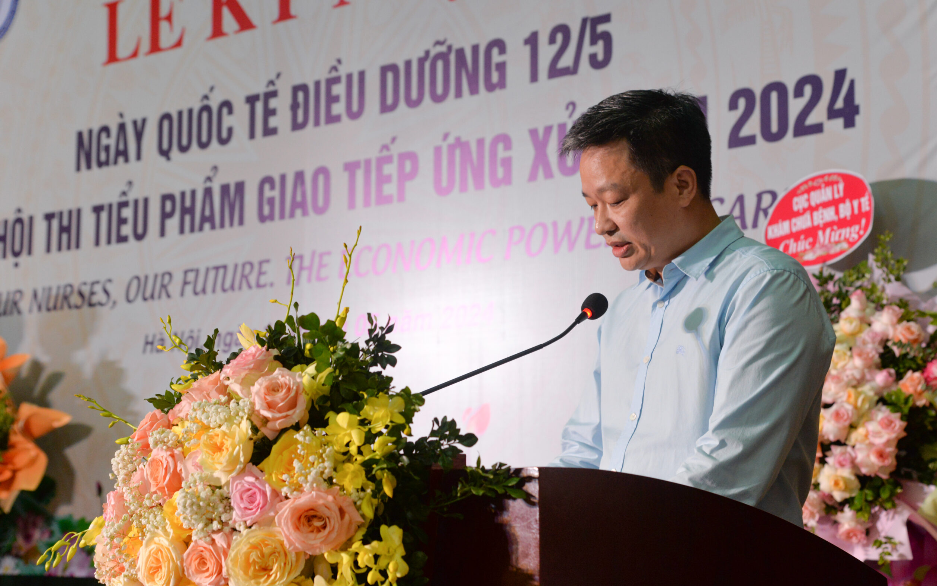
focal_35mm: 57
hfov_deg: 35.7
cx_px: 468
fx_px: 1455
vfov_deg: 22.7
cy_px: 282
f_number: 6.3
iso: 1600
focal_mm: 55
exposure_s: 1/160
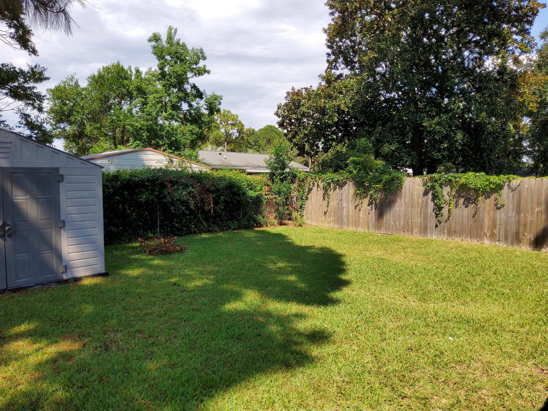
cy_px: 206
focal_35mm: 26
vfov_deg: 53.1
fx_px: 412
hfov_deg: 67.3
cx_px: 274
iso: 50
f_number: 2
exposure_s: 1/944
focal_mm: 3.08
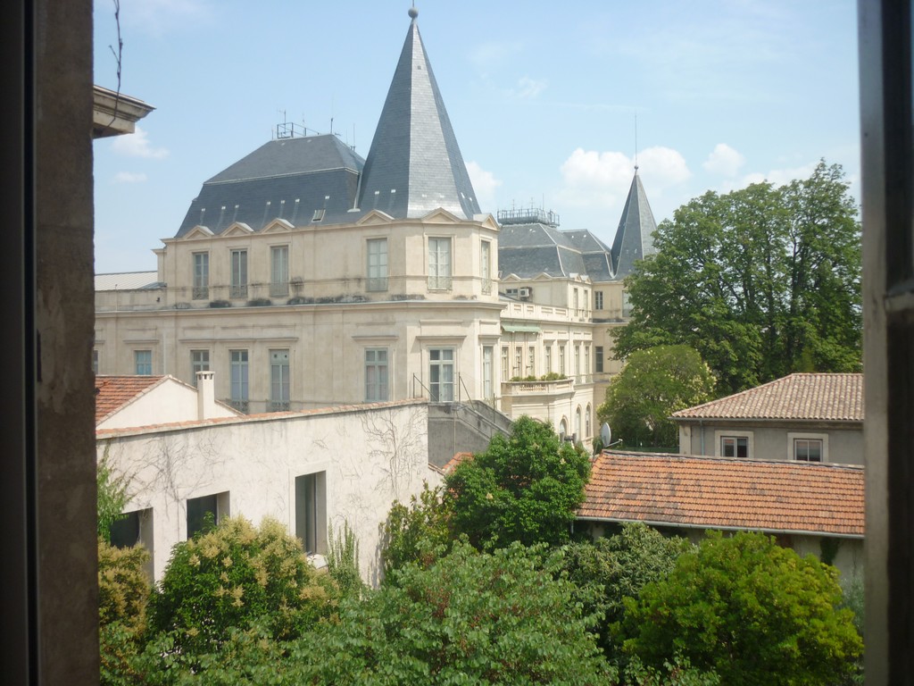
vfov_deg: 42.9
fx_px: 871
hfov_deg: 55.4
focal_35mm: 33
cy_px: 343
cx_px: 457
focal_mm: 5.5
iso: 80
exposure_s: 1/125
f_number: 8
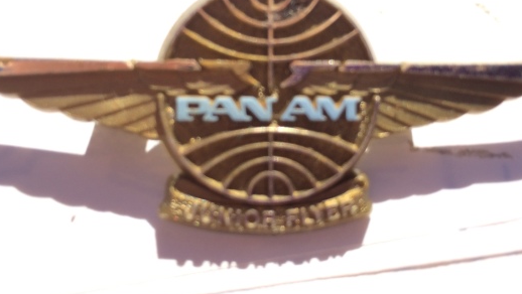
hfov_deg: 51.6
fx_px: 540
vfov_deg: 30.3
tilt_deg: -64.0
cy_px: 98
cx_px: 261
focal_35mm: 39
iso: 32
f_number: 2.2
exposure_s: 1/1325
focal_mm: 4.15
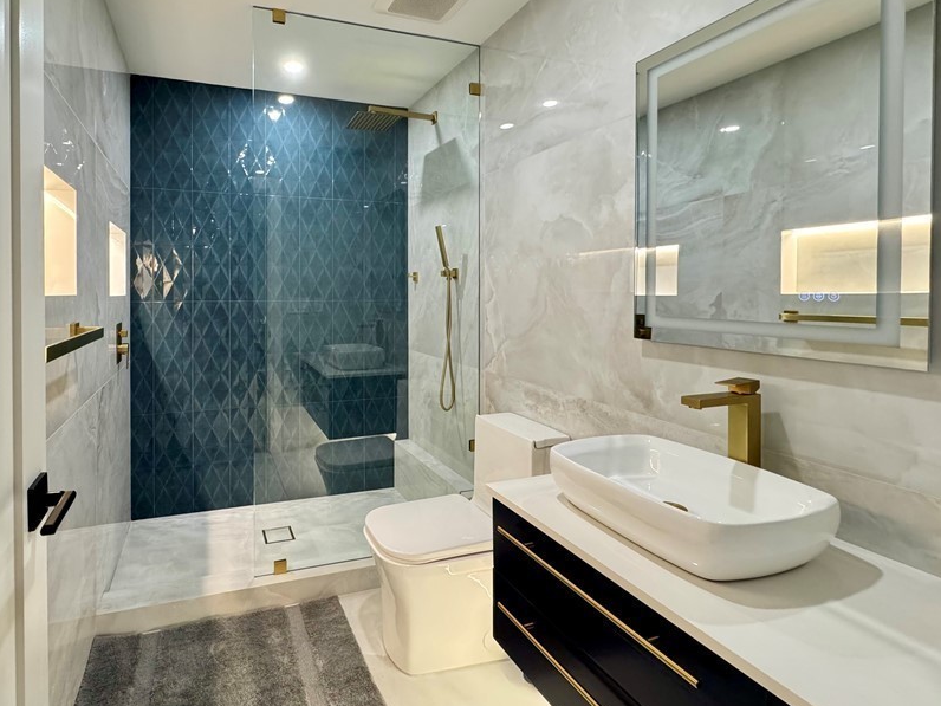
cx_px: 357
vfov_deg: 71.1
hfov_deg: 86.2
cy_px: 296
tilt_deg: -1.4
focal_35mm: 18
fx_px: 489
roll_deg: +0.4
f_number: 2.2
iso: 320
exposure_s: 1/60
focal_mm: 2.22
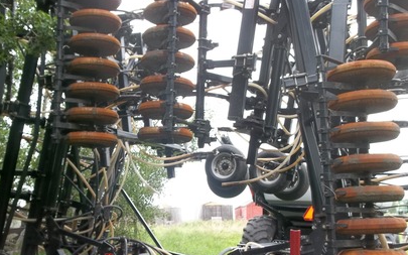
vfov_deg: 27.2
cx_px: 173
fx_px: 523
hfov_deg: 42.5
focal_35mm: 47
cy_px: 176
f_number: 3.3
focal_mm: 5.9
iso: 64
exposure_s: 1/100
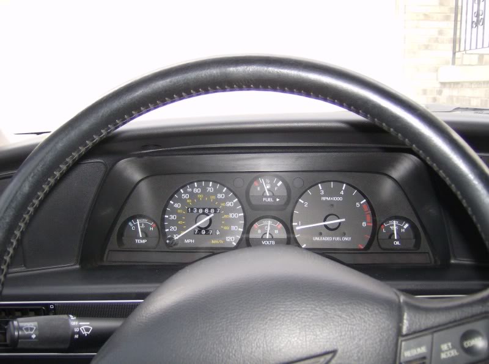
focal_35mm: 36
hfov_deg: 51.5
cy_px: 182
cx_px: 244
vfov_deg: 39.5
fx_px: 507
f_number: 2.8
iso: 200
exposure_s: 1/60
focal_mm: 6
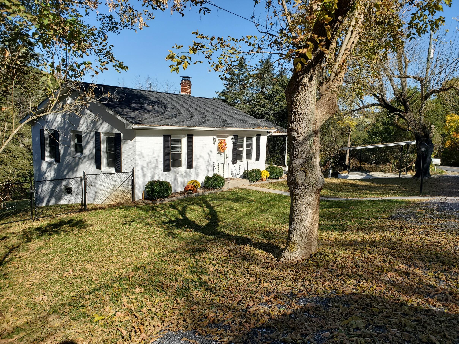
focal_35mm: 26
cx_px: 230
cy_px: 172
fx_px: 345
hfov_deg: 67.3
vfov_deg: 53.1
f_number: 2.4
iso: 50
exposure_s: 1/1667
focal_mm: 4.3
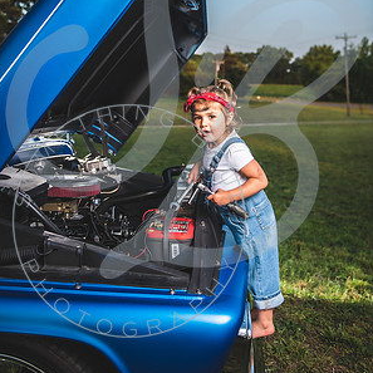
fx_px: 439
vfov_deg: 45.4
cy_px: 126
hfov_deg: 46.0
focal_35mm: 36
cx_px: 186
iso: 100
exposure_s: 1/500
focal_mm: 28
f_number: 2.8
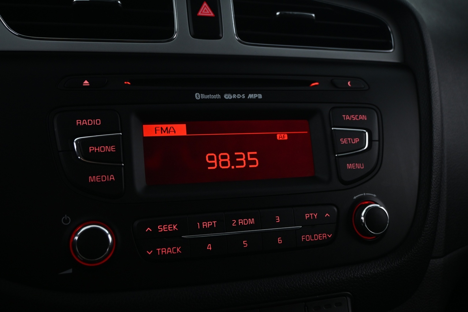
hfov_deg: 52.2
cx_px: 234
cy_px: 156
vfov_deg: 36.2
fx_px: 478
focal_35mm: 37
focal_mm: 24.5
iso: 1000
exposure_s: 1/15
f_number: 4.2
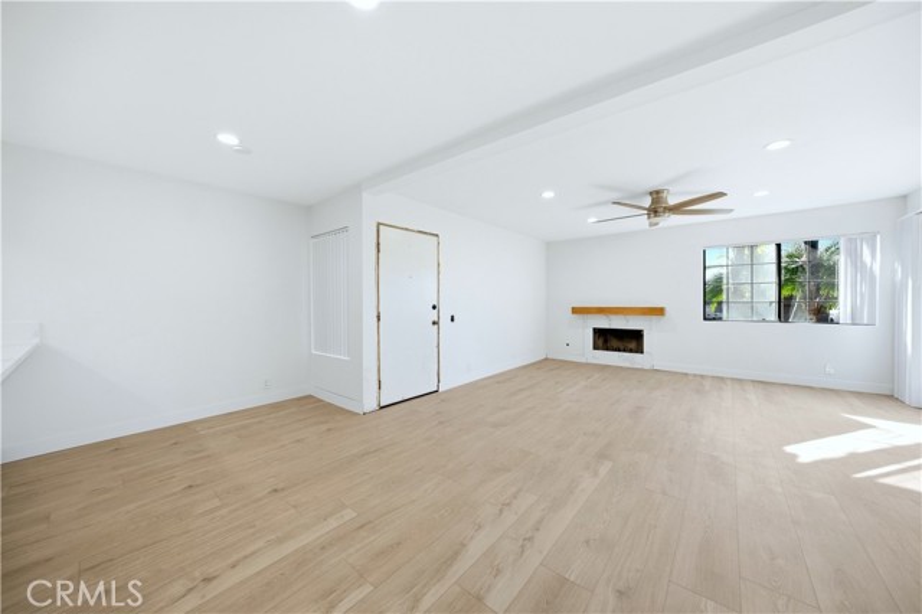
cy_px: 307
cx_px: 461
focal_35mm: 12
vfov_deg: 89.9
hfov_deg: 112.6
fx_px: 307
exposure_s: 1/640
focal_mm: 12
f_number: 5
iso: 500
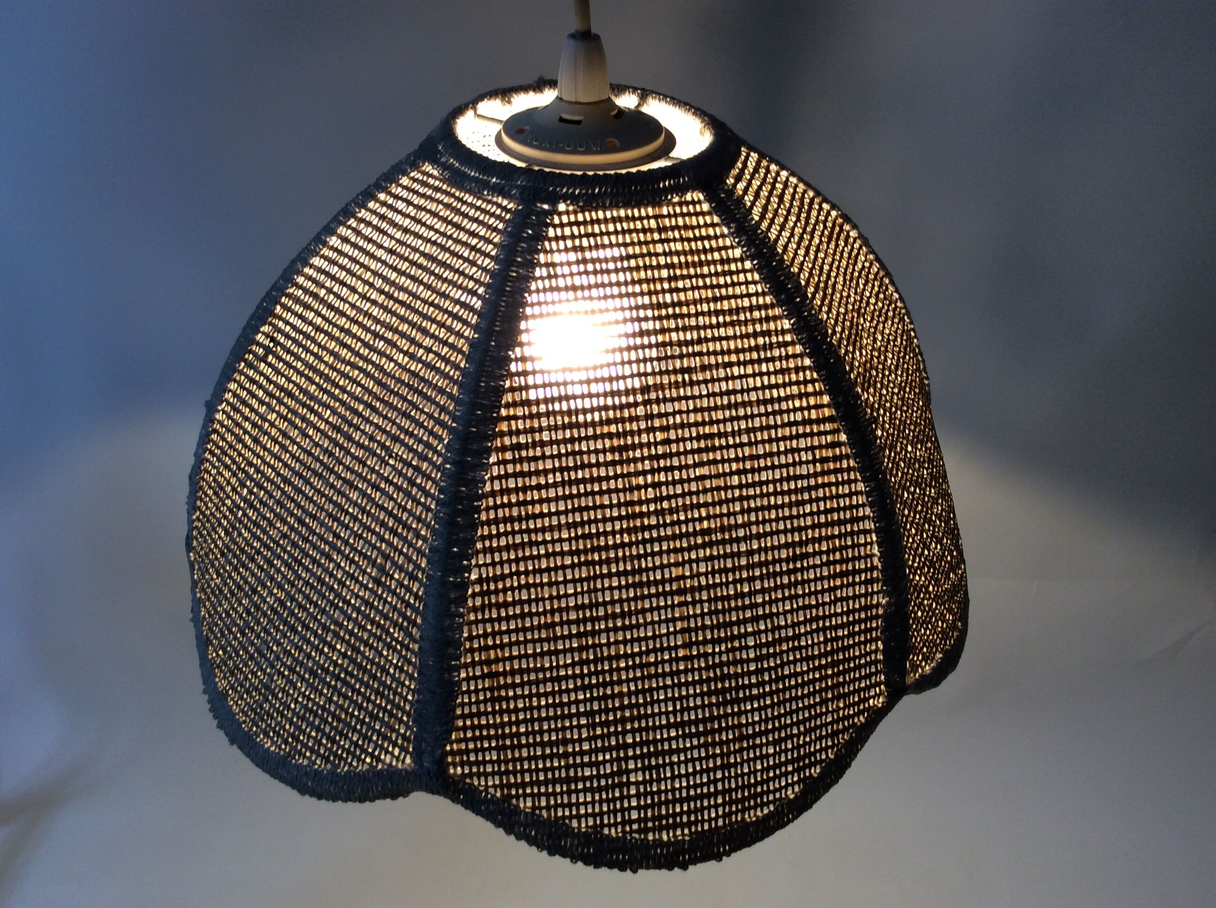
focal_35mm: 32
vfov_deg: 44.1
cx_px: 608
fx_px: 1122
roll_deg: +2.6
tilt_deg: -35.2
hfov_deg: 56.9
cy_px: 454
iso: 50
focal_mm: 3.3
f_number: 2.4
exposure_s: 1/50
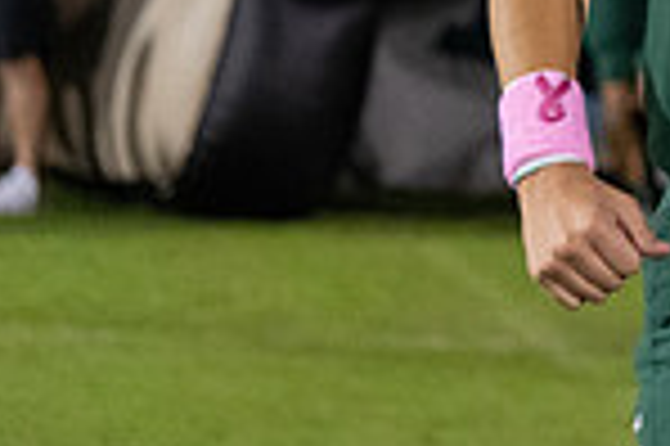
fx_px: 7064
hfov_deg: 5.3
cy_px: -422
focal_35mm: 380
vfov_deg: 3.6
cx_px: 1559
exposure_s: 1/1000
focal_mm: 70
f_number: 3.2
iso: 4000
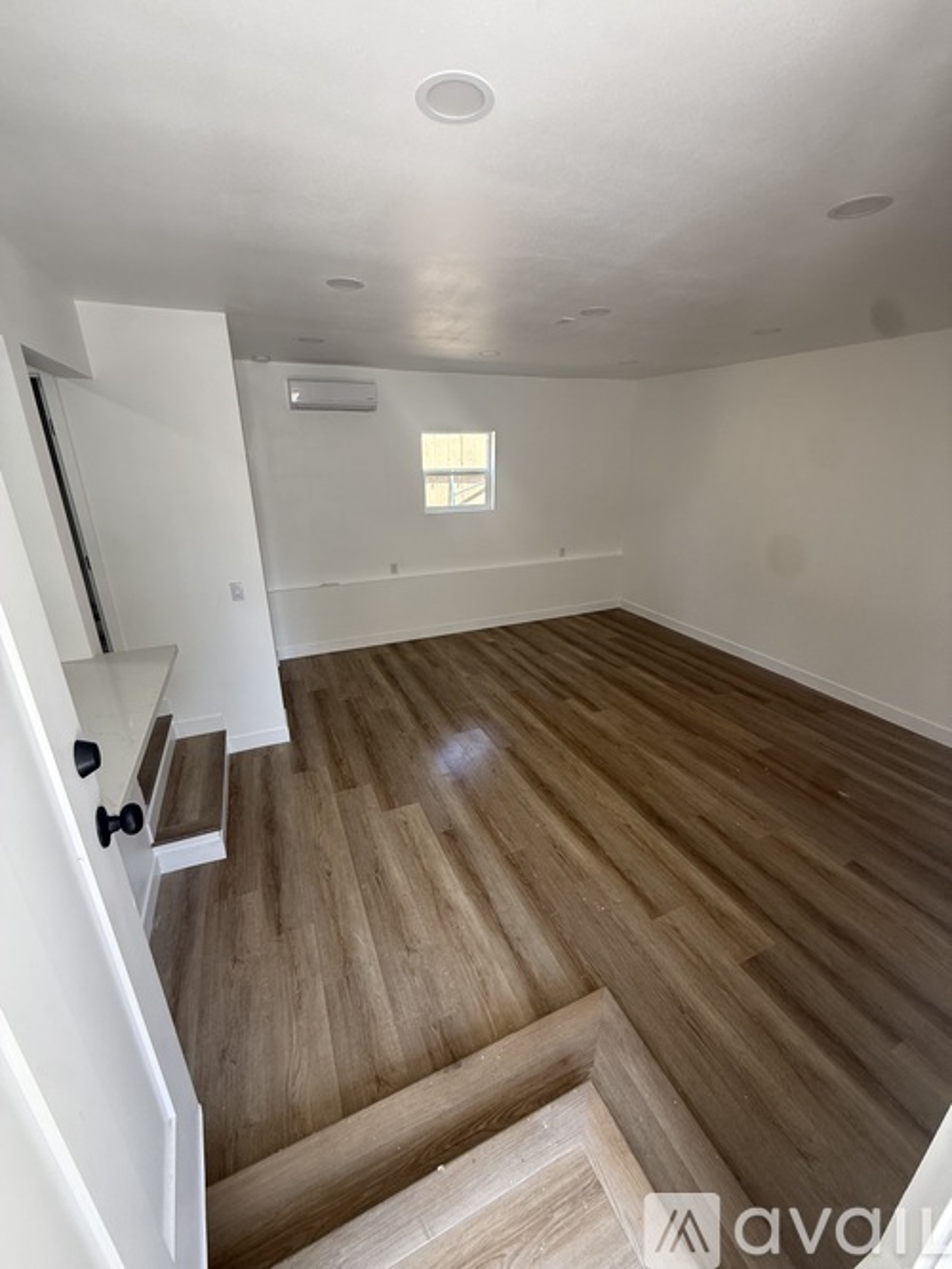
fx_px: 514
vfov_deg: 102.1
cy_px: 634
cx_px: 476
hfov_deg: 85.7
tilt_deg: -17.8
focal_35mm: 14
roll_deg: +0.1
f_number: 2.2
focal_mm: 2.22
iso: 100
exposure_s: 1/99
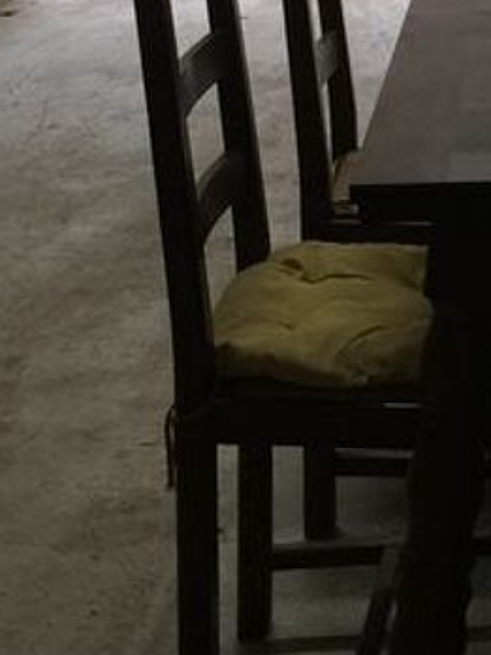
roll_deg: -1.9
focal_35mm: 111
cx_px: 673
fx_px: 2099
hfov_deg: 12.8
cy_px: -114
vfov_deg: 17.0
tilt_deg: -11.4
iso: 40
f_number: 2.2
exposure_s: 1/33
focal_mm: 4.15
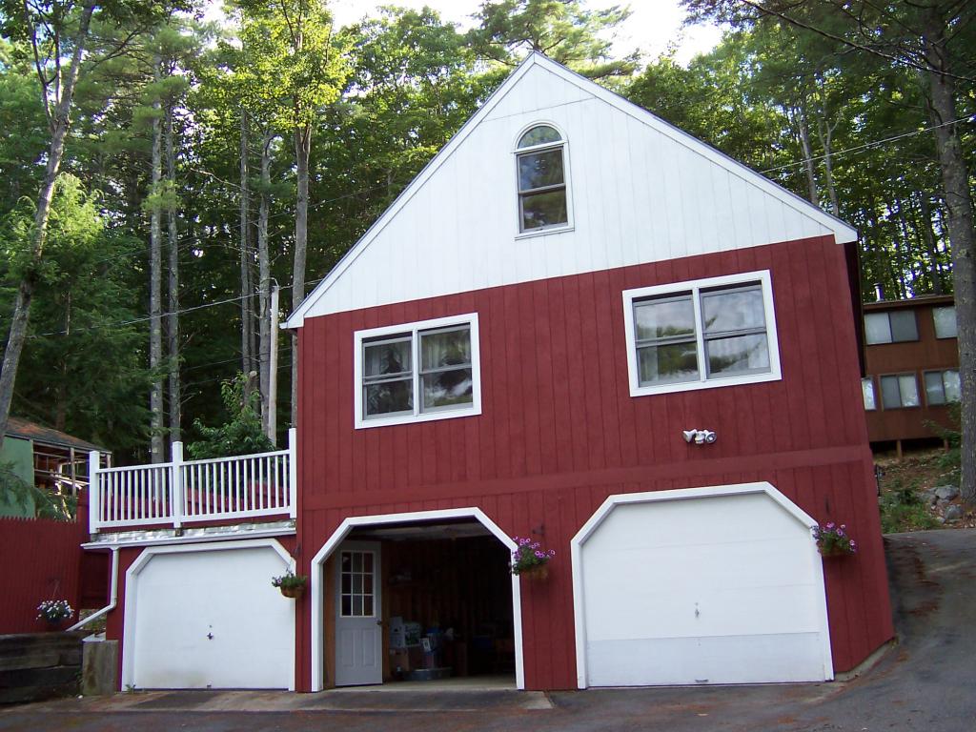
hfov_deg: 51.4
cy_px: 366
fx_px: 1015
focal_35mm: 36
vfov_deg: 39.7
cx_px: 488
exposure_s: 1/125
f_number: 3.4
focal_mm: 5.6
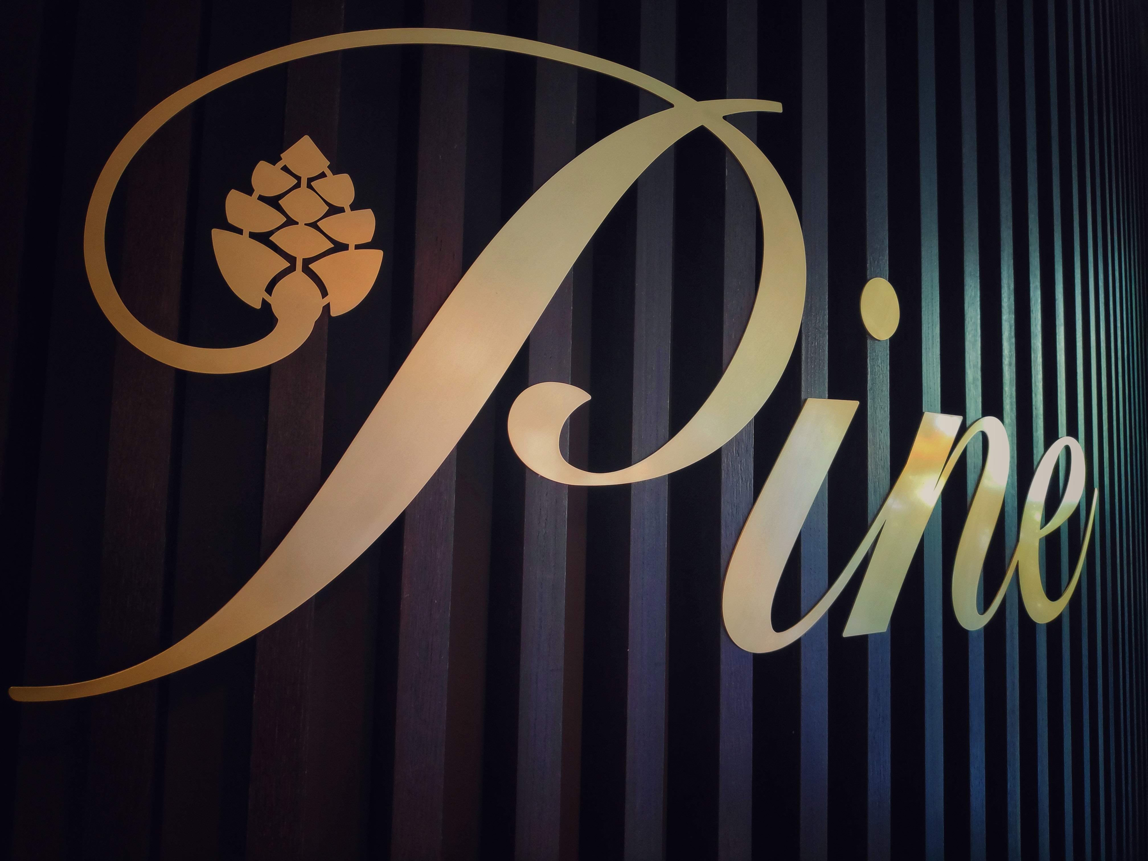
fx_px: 663
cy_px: 430
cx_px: 574
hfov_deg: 81.7
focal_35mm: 20
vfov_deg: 66.0
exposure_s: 1/50
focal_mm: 3.94
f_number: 1.9
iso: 691
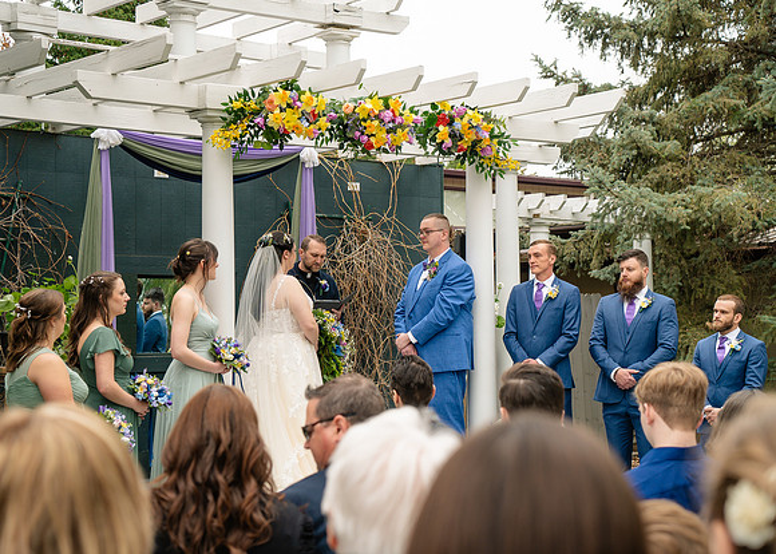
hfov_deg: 27.7
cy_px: 259
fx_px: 1573
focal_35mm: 71
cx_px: 434
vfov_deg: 20.0
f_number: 5
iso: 100
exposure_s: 1/100
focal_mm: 64
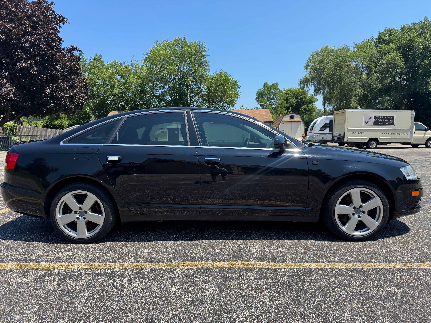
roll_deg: +0.8
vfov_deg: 56.8
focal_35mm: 24
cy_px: 162
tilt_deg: -4.8
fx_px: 299
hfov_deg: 71.6
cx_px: 216
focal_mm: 6.76
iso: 80
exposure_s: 1/2506
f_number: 1.78
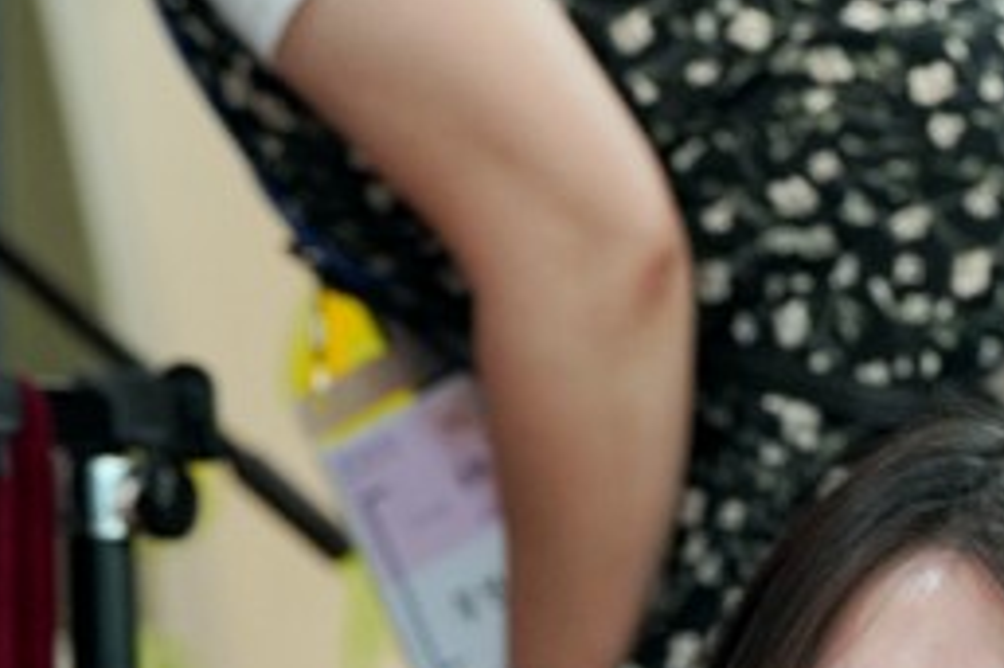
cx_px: 1449
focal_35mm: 375
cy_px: 1148
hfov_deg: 5.5
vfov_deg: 3.6
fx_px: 10451
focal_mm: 107
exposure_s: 1/160
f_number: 4
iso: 2000
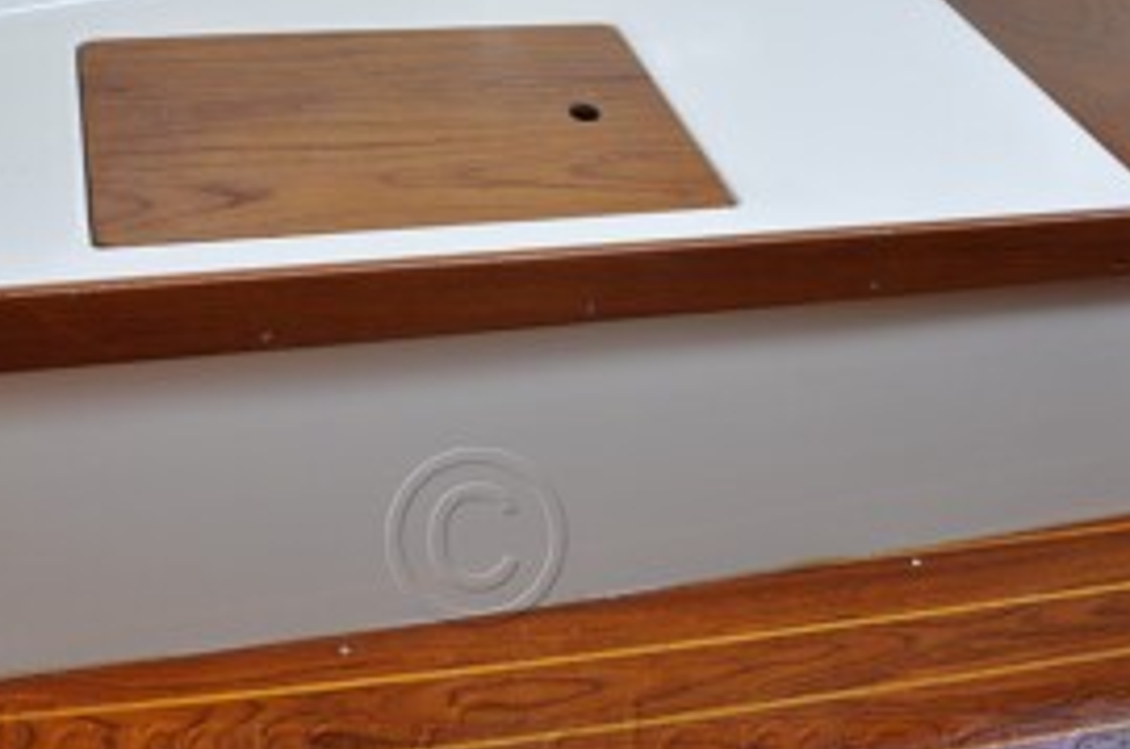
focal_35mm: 42
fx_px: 1316
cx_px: 477
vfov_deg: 31.6
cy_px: 268
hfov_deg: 46.3
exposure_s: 1/30
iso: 200
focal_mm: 18
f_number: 5.6
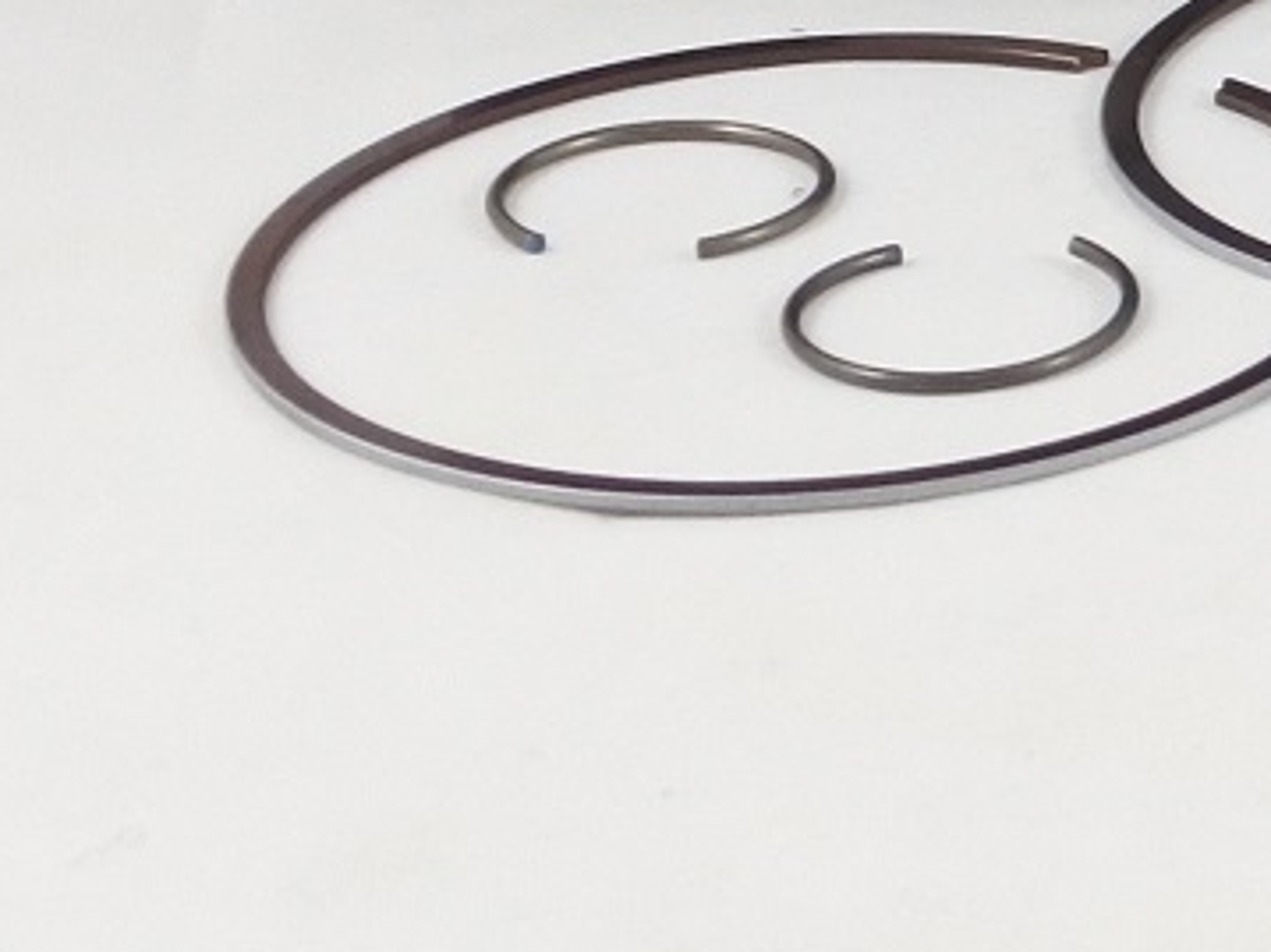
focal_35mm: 175
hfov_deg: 10.2
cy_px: -614
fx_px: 6423
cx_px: 2753
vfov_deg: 8.2
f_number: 4
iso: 500
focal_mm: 13.1
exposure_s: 1/125
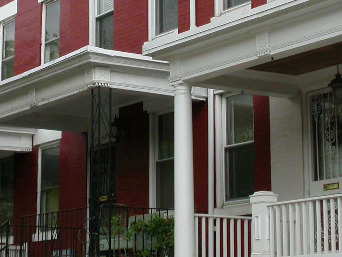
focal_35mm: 115
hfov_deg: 17.0
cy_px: 57
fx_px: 1136
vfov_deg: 12.8
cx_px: 81
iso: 100
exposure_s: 1/335
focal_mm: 10.6
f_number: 5.8
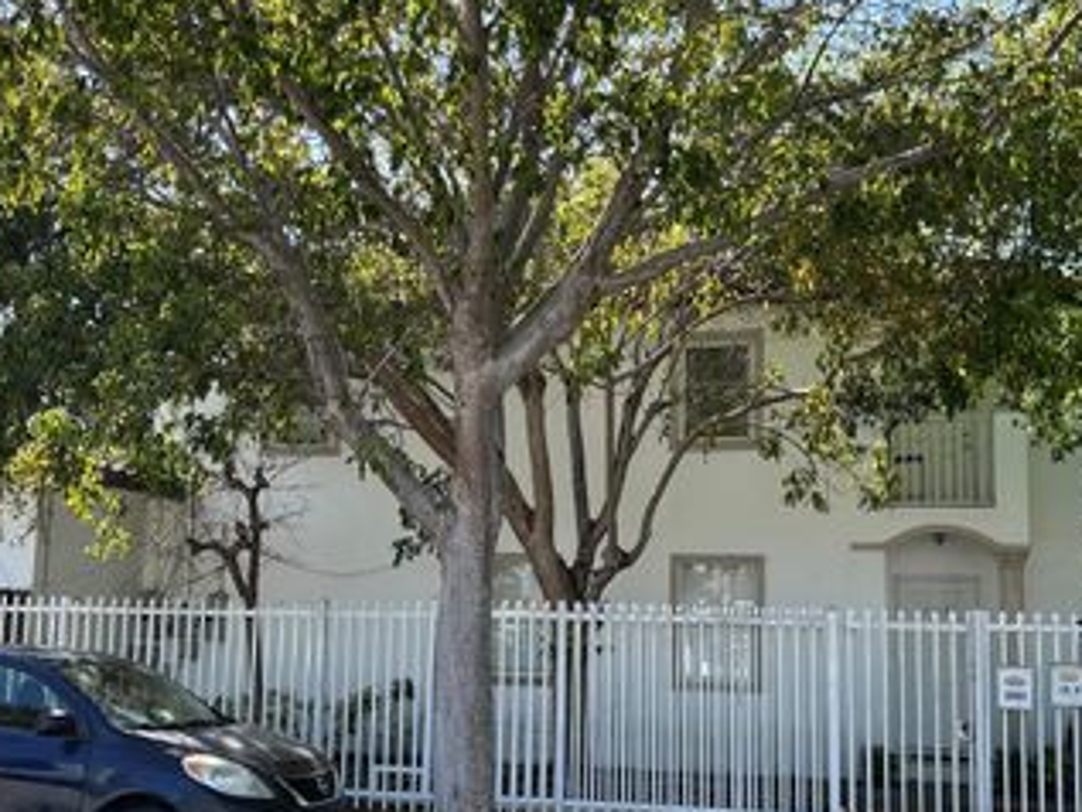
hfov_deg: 45.8
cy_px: 503
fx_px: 1282
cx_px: 536
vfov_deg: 35.0
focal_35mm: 41
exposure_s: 1/940
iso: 50
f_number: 1.5
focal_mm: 5.7
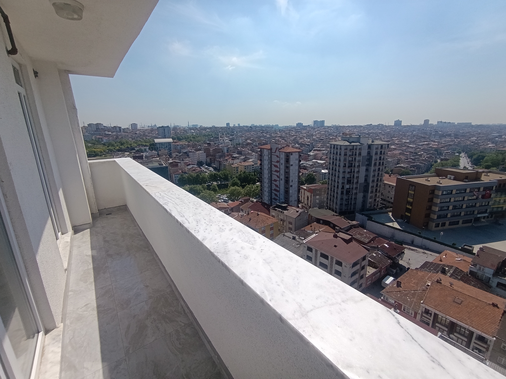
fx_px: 234
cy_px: 190
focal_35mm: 16
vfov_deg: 78.1
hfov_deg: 94.5
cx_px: 253
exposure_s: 1/1880
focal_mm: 1.65
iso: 50
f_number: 2.2
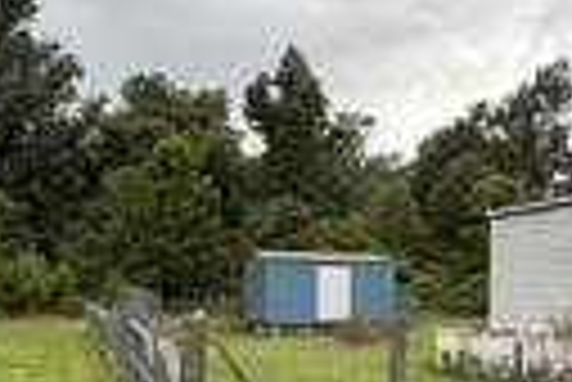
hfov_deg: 45.3
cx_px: 403
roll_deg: +0.3
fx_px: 668
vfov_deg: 30.9
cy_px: 321
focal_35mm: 42
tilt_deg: -2.7
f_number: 2.2
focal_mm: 2.22
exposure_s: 1/502
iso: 64
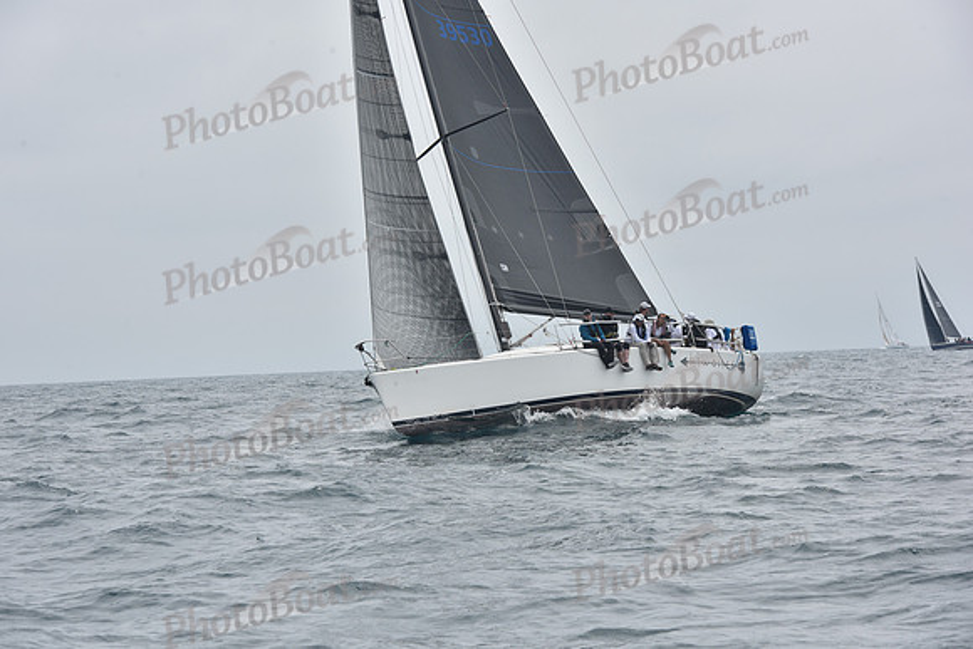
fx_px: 3920
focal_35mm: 145
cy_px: 324
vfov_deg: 9.5
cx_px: 486
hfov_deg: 14.2
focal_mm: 145
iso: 250
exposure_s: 1/800
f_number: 11
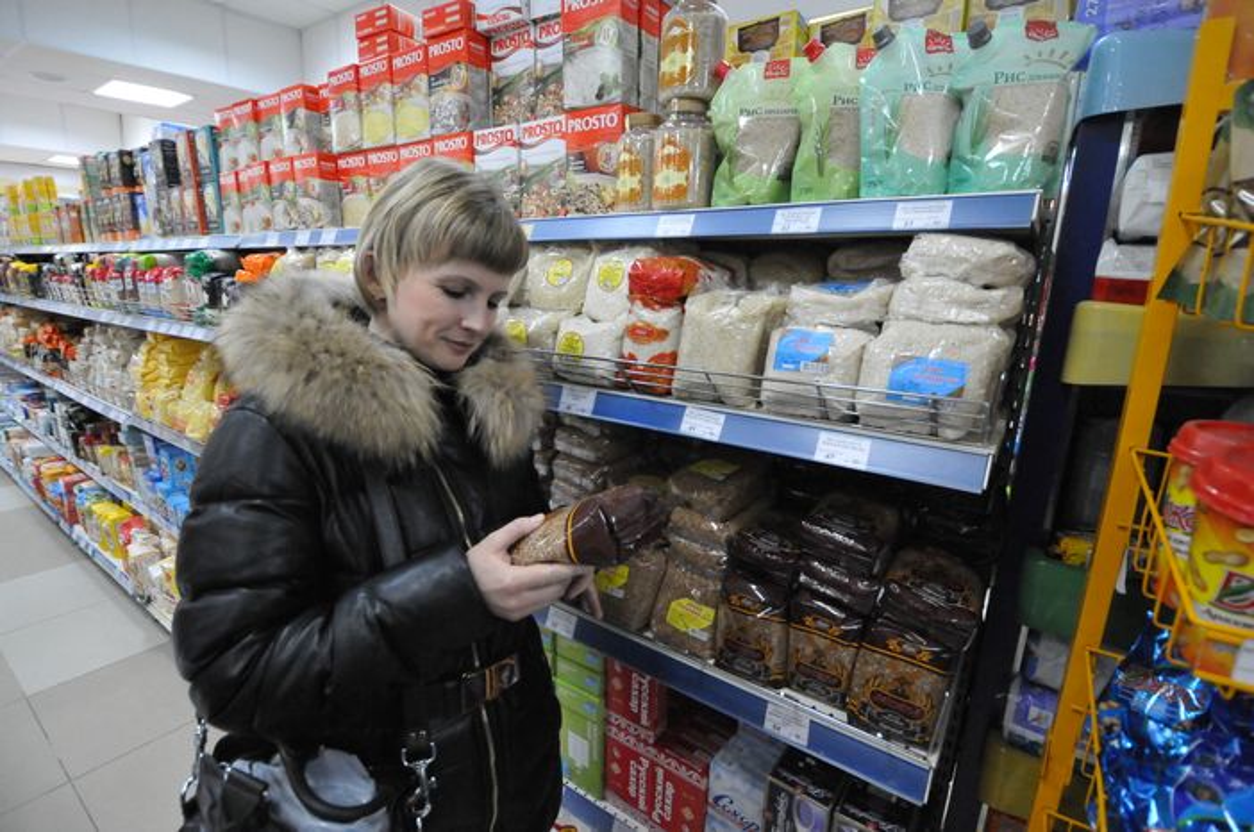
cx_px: 627
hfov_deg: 95.1
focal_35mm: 16
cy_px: 416
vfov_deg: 71.9
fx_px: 574
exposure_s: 1/80
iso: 3200
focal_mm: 11
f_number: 3.5
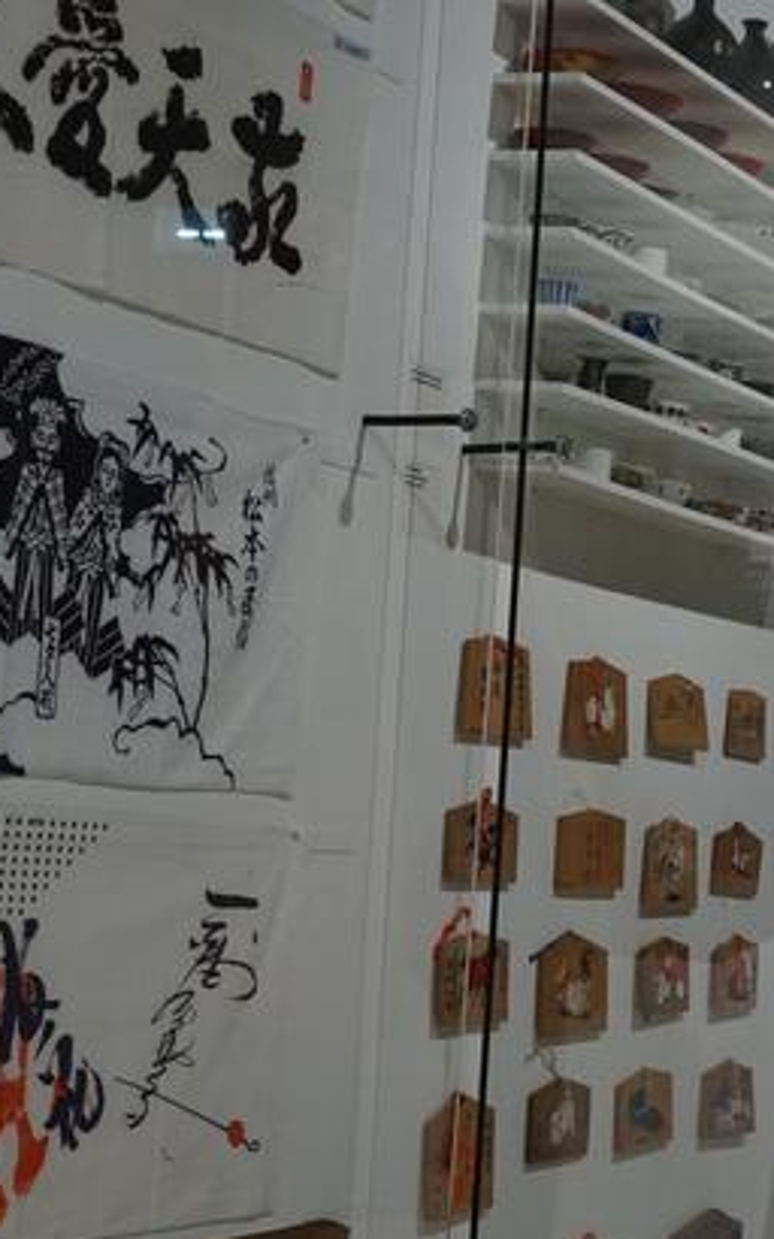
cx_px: 980
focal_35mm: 85
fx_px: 2871
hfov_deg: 14.7
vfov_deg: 24.4
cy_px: 665
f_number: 4
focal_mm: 38
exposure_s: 1/160
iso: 1600
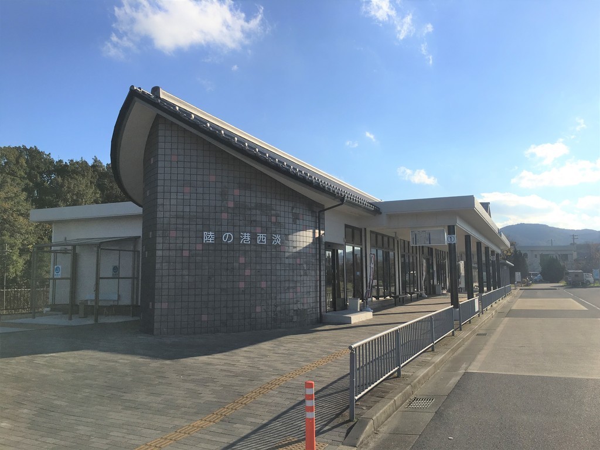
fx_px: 503
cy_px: 225
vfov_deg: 48.2
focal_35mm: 29
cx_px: 300
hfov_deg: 61.7
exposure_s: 1/2653
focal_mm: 4.15
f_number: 2.2
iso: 25
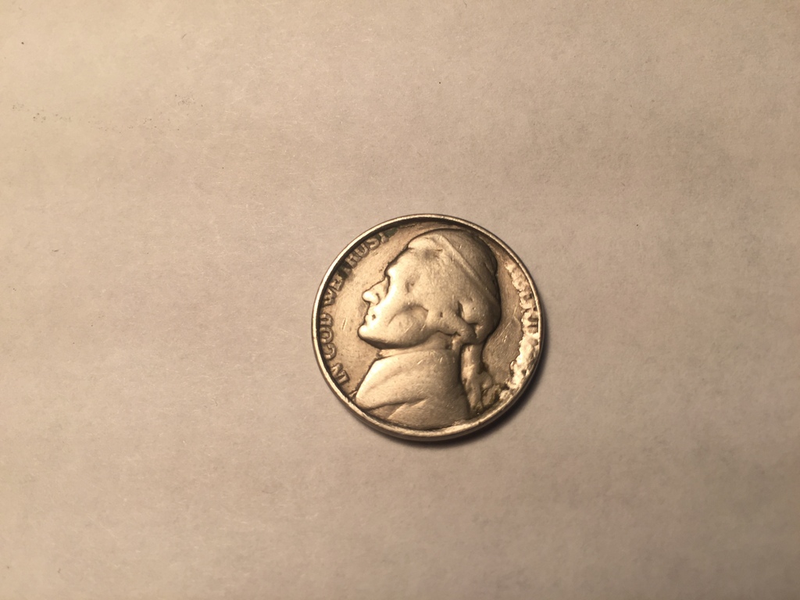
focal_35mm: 29
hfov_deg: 61.7
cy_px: 300
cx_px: 400
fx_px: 670
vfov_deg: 48.2
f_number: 2.2
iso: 32
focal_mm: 4.15
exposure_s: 1/169
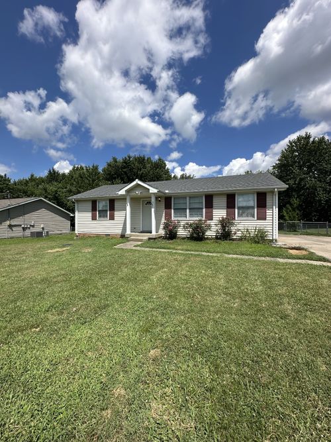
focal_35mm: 14
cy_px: 221
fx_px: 179
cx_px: 166
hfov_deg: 85.7
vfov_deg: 102.1
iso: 50
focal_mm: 2.22
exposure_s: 1/2506
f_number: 2.2
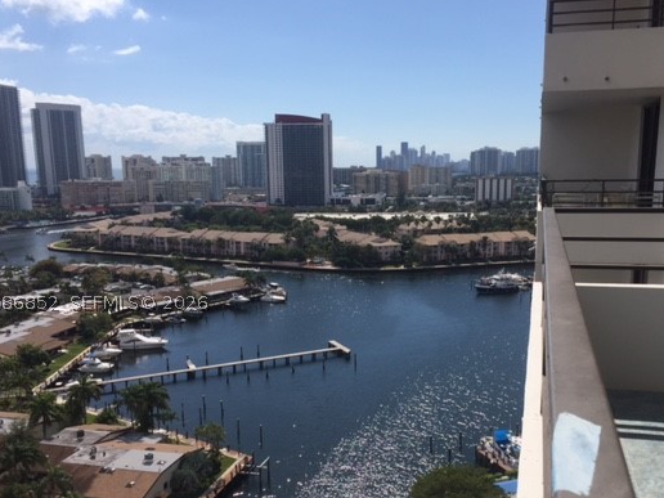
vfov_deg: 39.5
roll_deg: +0.6
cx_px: 363
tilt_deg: -12.2
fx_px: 691
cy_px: 302
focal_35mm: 36
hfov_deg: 51.3
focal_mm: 4.15
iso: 32
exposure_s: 1/4405
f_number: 2.2
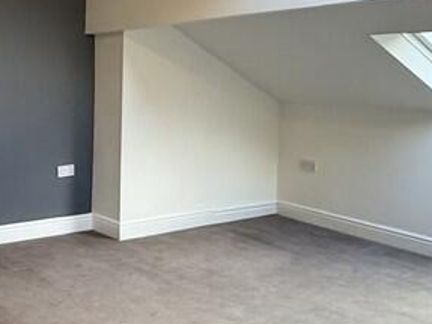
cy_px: 128
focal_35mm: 50
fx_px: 624
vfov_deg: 29.0
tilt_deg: -6.0
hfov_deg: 35.4
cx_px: 26
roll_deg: +1.3
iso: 320
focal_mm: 2.22
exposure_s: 1/99
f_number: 2.2
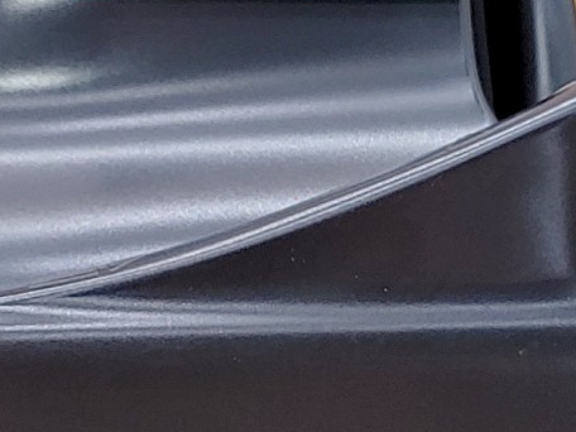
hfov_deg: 14.0
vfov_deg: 10.6
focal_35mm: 139
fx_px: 2313
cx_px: -10
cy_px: 389
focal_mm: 4.36
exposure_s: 1/60
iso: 50
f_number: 1.8
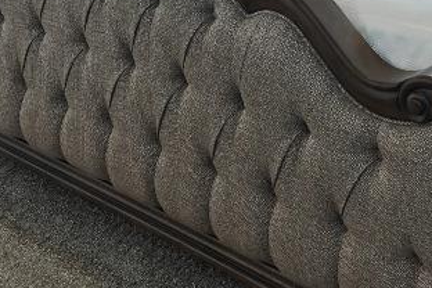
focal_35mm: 77
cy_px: -325
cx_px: 456
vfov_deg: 14.2
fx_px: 924
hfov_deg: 24.8
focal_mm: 16
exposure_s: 1/10
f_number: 11
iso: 800
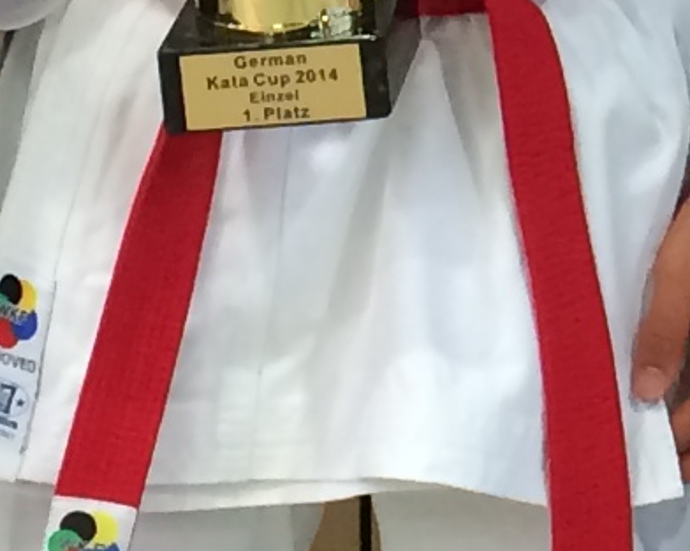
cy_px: -806
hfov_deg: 7.7
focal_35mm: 244
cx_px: 1119
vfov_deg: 6.0
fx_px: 4979
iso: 125
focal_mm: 4.12
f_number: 2.2
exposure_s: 1/33
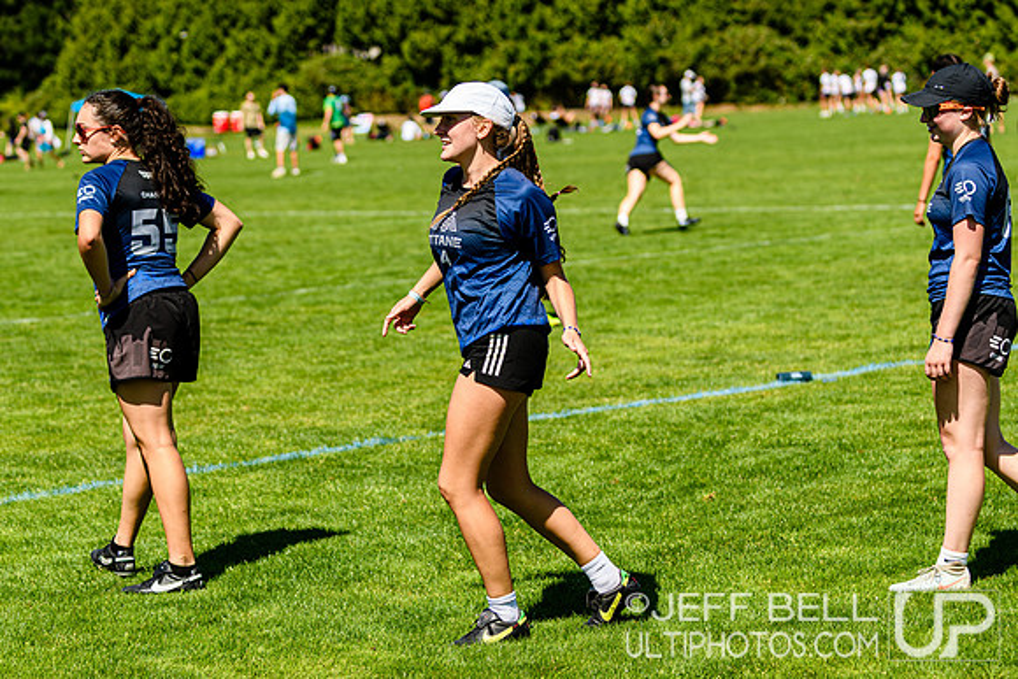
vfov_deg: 12.7
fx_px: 3061
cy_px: 329
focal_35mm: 108
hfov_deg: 18.9
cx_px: 493
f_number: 3.2
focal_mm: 70
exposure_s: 1/1250
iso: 100
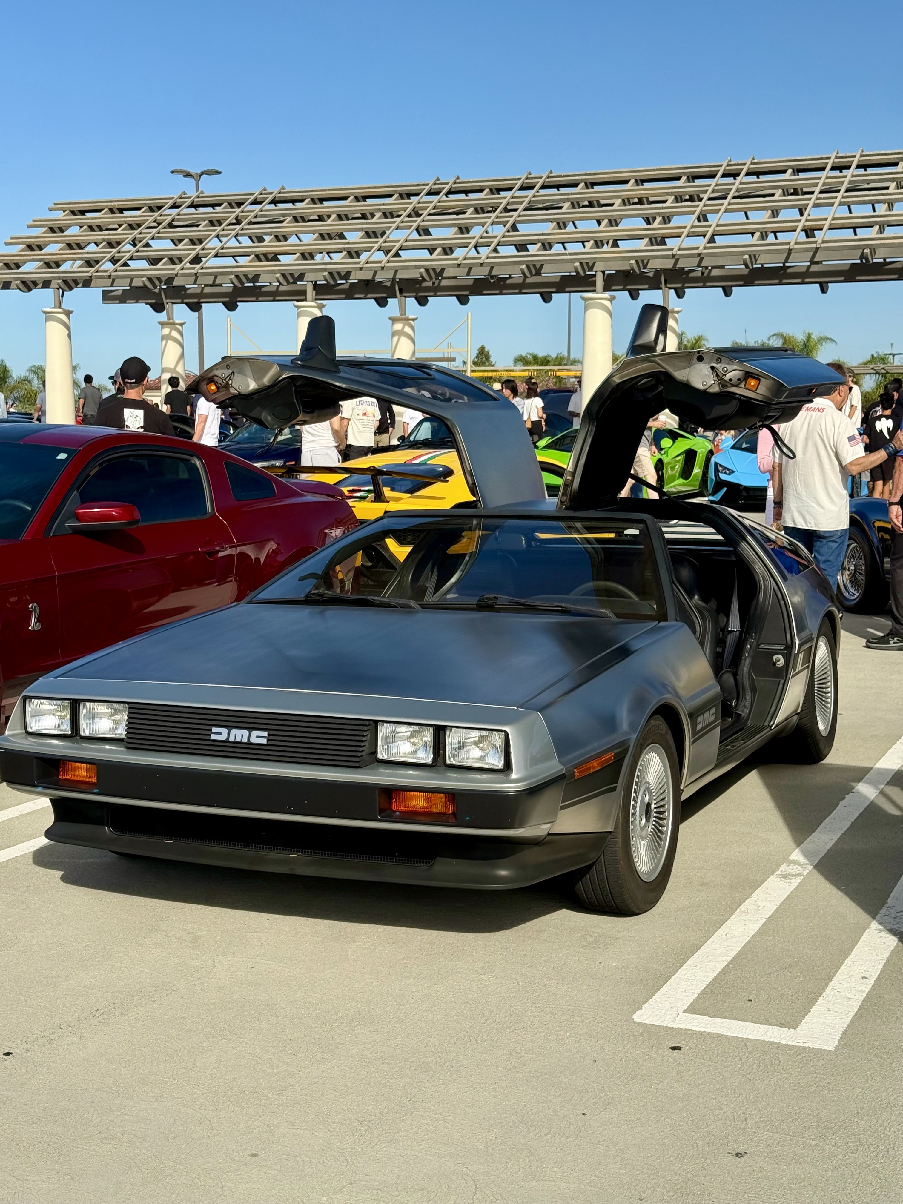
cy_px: 602
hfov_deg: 30.3
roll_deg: +0.1
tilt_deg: -3.2
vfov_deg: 39.7
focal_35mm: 48
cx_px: 452
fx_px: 1670
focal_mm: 6.76
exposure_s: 1/2494
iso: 80
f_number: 1.78
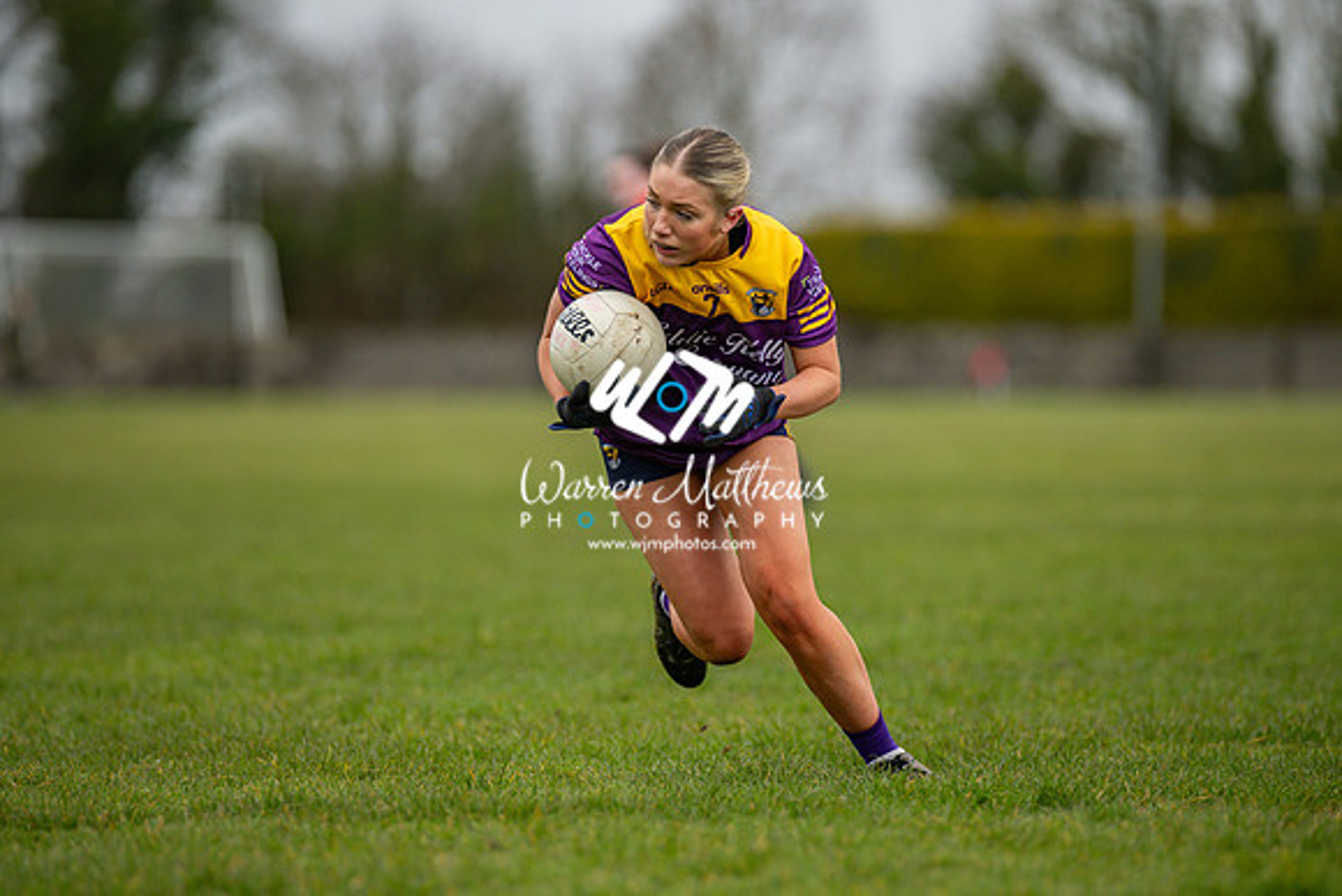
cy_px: 448
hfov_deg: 7.2
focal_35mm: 287
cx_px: 671
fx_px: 10708
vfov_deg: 4.8
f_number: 2.8
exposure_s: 1/1000
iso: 560
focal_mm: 270
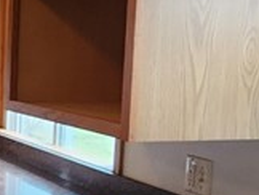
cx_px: -224
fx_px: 614
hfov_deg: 18.1
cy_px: 139
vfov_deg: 18.0
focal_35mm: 82
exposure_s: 1/60
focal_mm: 2.2
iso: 200
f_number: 2.2
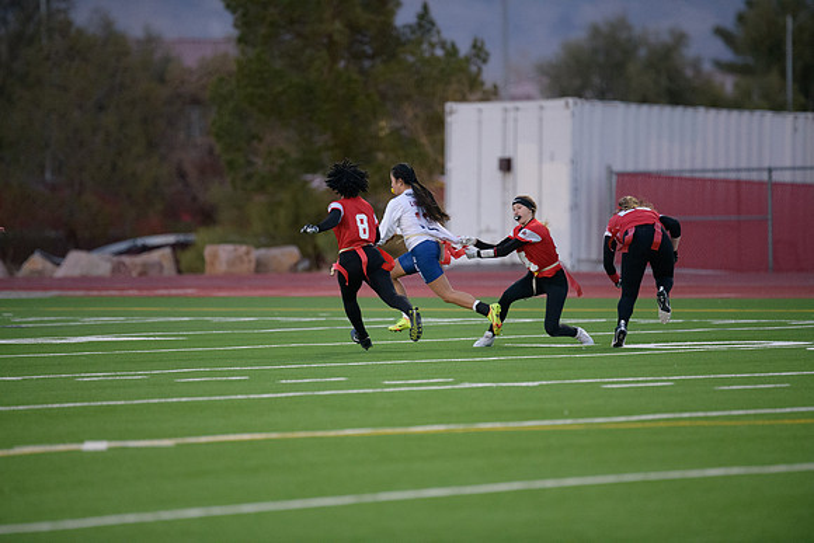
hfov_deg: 6.9
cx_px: 407
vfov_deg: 4.6
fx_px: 6785
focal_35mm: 300
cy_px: 272
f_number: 2.8
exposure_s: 1/3200
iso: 4500
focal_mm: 300
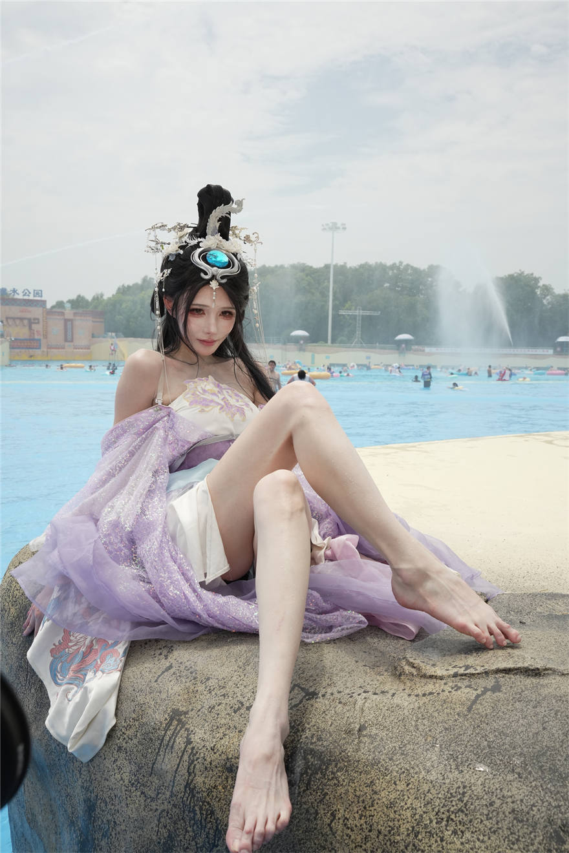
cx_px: 284
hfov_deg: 40.0
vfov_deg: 57.2
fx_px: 782
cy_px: 426
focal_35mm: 33
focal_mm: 33
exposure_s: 1/2500
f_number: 10
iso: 1000
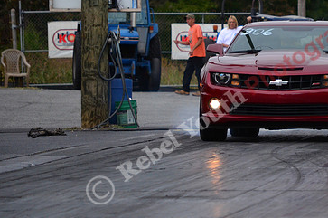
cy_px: 88
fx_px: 4358
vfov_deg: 2.9
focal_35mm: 479
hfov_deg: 4.3
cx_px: 261
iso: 1000
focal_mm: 200
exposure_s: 1/2500
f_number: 6.3
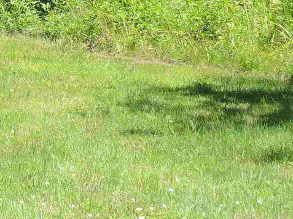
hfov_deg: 8.6
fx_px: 1870
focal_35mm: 221
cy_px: -192
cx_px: -226
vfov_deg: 6.6
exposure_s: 1/320
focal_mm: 11
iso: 80
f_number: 2.8
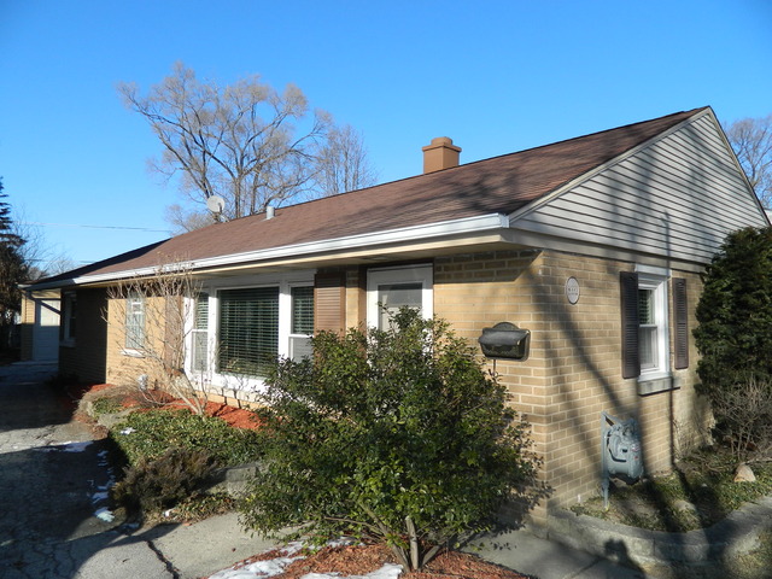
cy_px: 290
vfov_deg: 54.9
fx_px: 558
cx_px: 386
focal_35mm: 25
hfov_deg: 69.4
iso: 80
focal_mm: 4.5
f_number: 3.1
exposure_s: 1/800
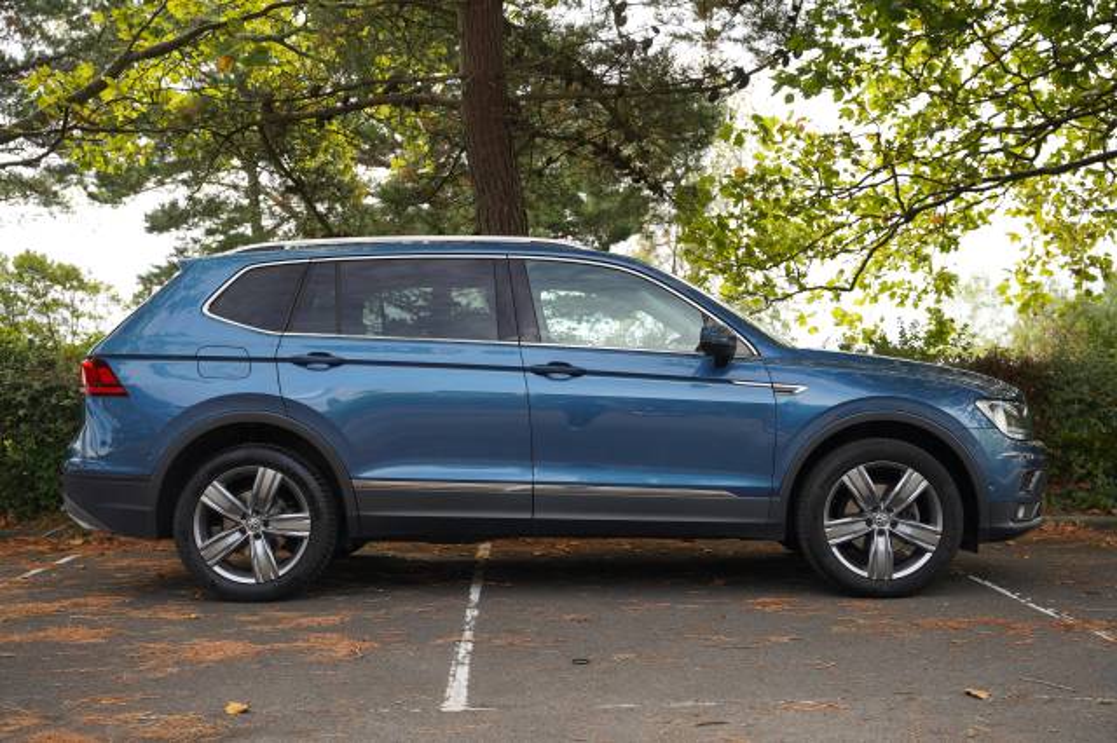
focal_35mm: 44
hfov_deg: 44.9
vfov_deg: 30.7
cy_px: 372
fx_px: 1352
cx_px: 558
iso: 160
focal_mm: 43.6
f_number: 4
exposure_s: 1/160
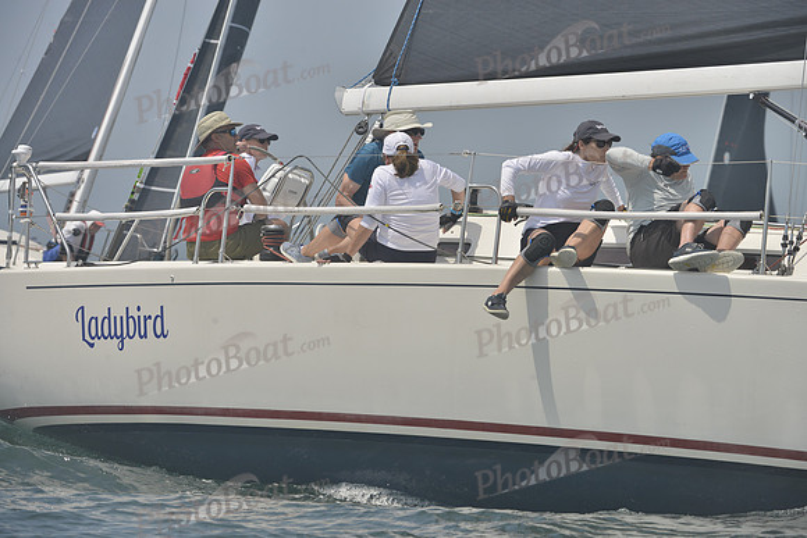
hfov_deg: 8.6
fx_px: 5381
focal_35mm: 240
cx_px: 404
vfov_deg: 5.7
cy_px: 269
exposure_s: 1/1000
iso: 280
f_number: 9
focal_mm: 240
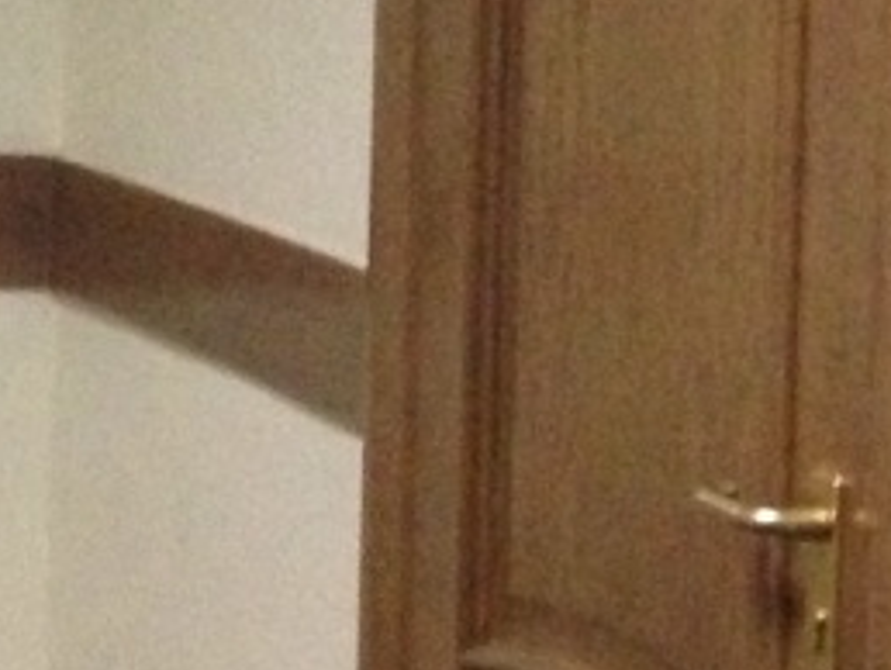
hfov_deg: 9.7
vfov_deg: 8.2
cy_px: -204
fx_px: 4612
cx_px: -1261
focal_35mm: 179
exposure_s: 1/17
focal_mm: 4.13
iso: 400
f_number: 2.4
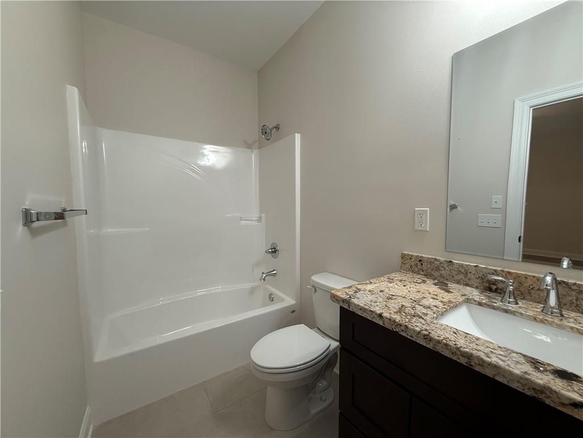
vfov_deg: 85.7
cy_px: 219
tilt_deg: -4.0
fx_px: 236
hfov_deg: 102.1
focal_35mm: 14
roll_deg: -0.4
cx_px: 292
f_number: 2.2
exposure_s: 1/120
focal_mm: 2.22
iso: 200
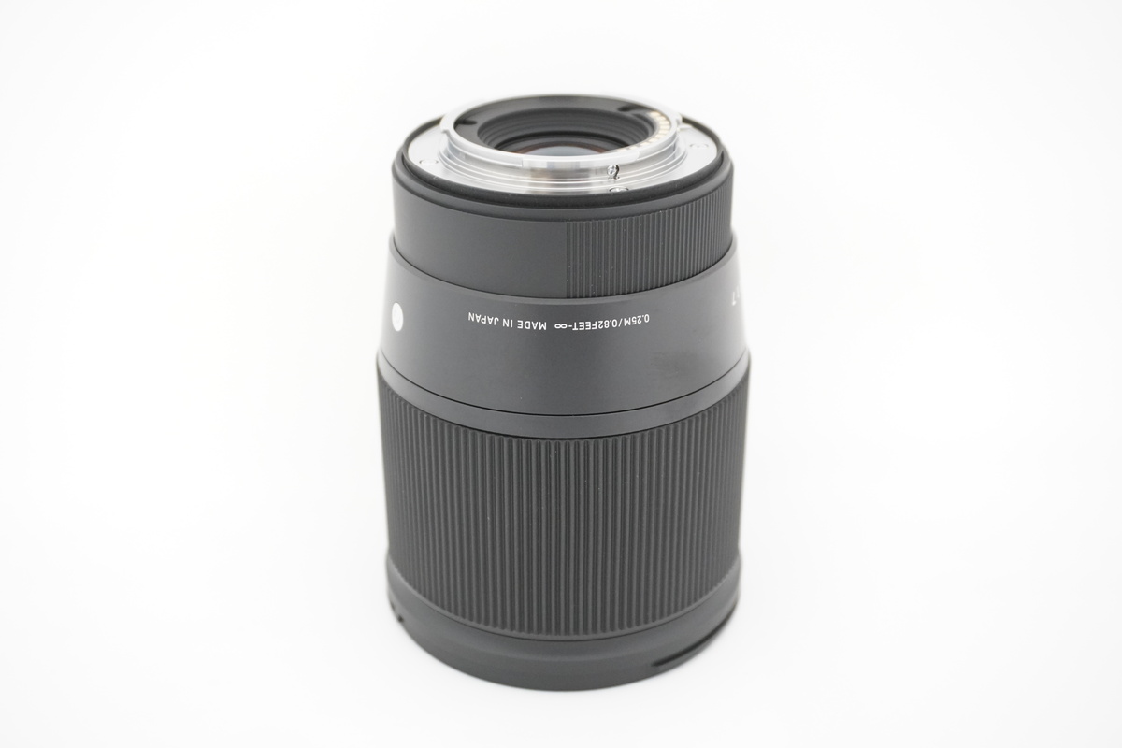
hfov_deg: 43.6
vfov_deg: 29.9
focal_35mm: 45
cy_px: 374
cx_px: 561
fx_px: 1402
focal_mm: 30
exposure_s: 1/50
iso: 2500
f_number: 5
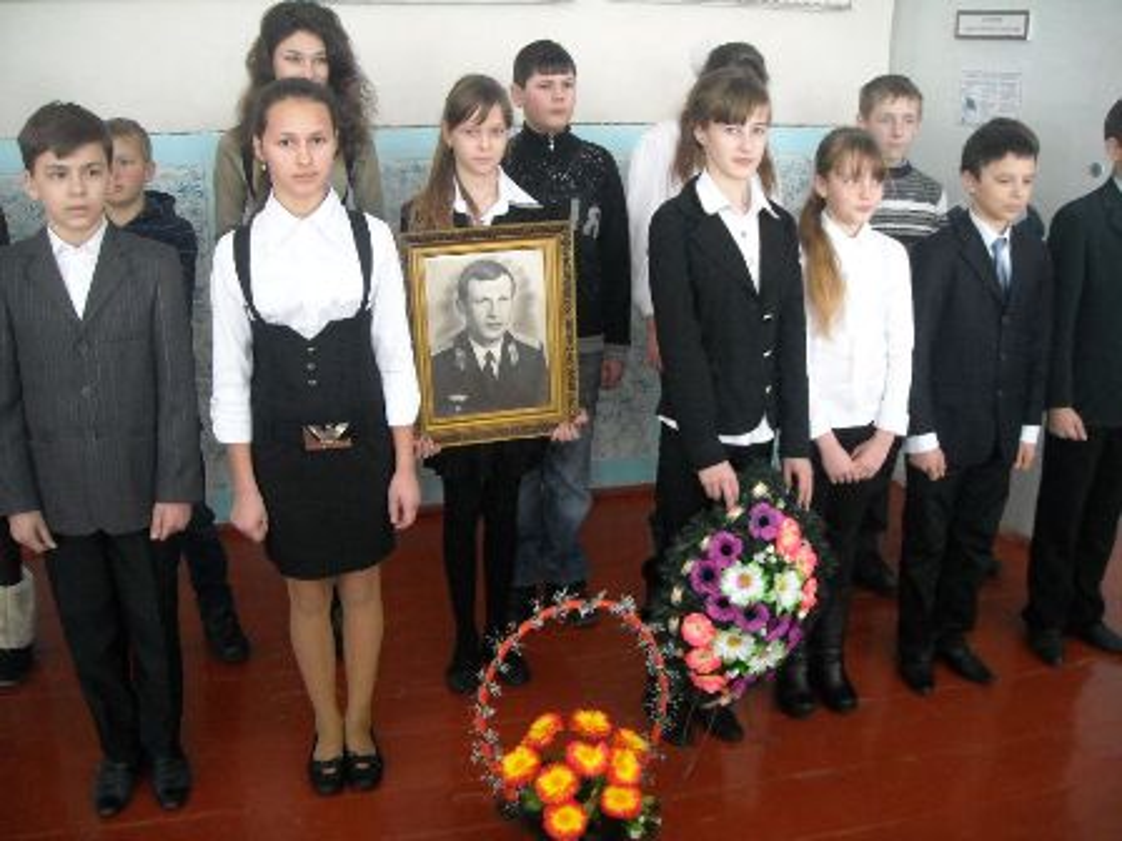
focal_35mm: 35
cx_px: 561
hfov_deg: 52.6
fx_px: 1134
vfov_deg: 40.7
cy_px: 420
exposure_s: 1/33
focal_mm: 5.7
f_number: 2.8
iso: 400
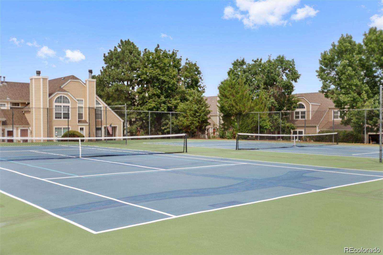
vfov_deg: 36.9
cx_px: 192
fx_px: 383
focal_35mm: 36
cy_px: 128
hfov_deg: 53.1
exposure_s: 1/320
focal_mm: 24
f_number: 8
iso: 400
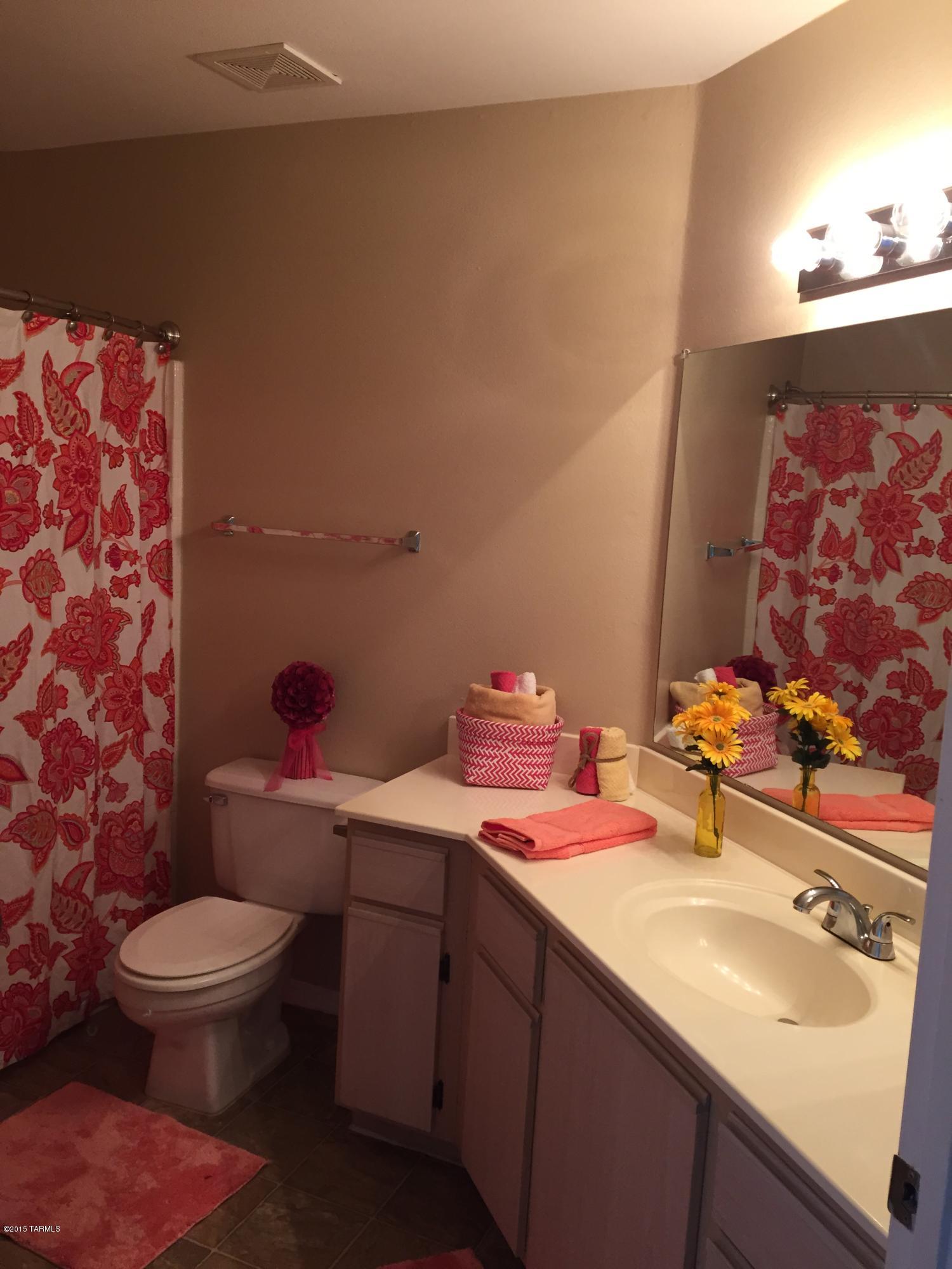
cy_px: 634
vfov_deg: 61.7
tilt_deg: -7.2
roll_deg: -3.4
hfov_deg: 48.2
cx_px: 476
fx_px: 1063
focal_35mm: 29
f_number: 2.2
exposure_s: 1/30
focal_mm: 4.15
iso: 100
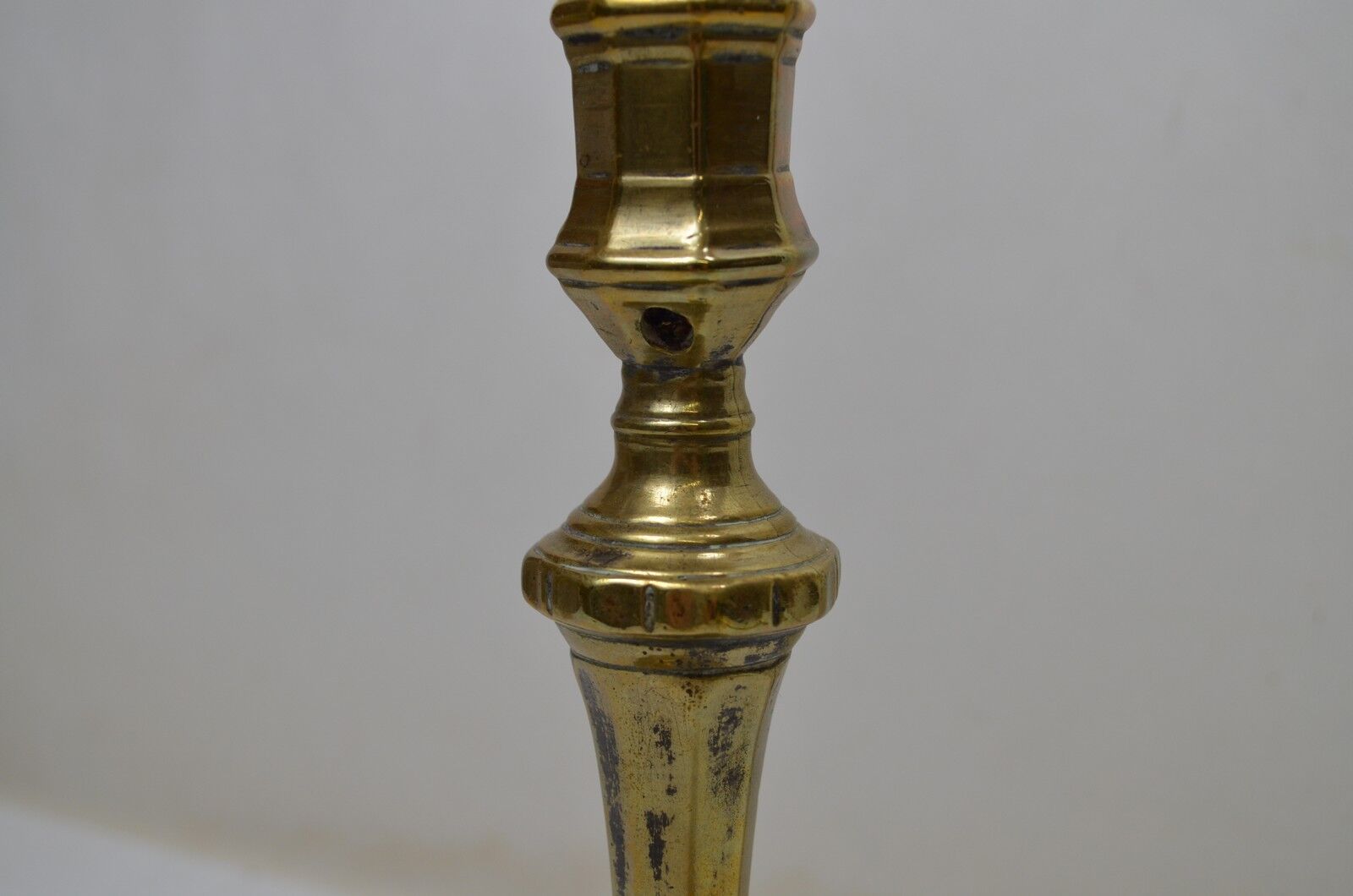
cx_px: 676
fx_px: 1688
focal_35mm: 45
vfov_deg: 29.7
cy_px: 448
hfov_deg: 43.7
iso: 400
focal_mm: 30
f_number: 5.6
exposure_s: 1/125
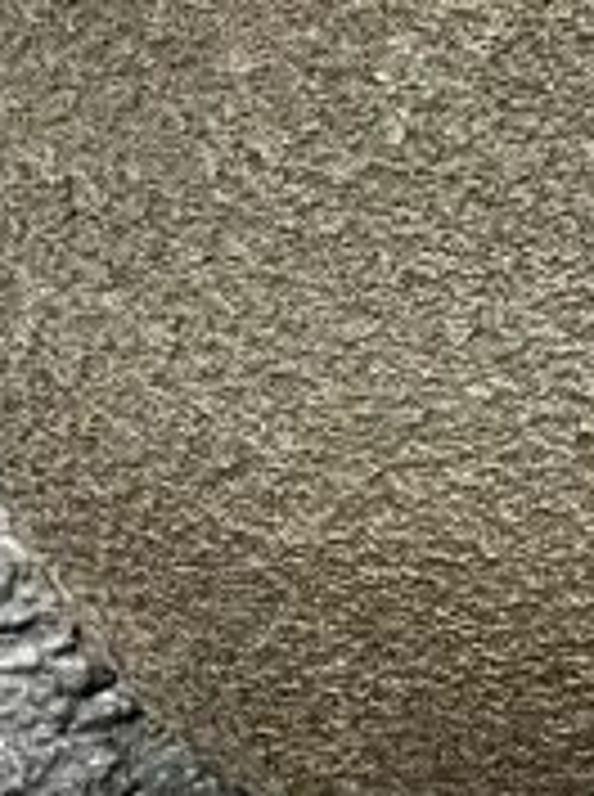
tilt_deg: -16.9
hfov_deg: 9.3
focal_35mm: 159
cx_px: 531
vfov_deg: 11.4
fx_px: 3651
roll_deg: -1.4
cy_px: -747
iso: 125
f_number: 1.6
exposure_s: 1/60
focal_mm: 5.1
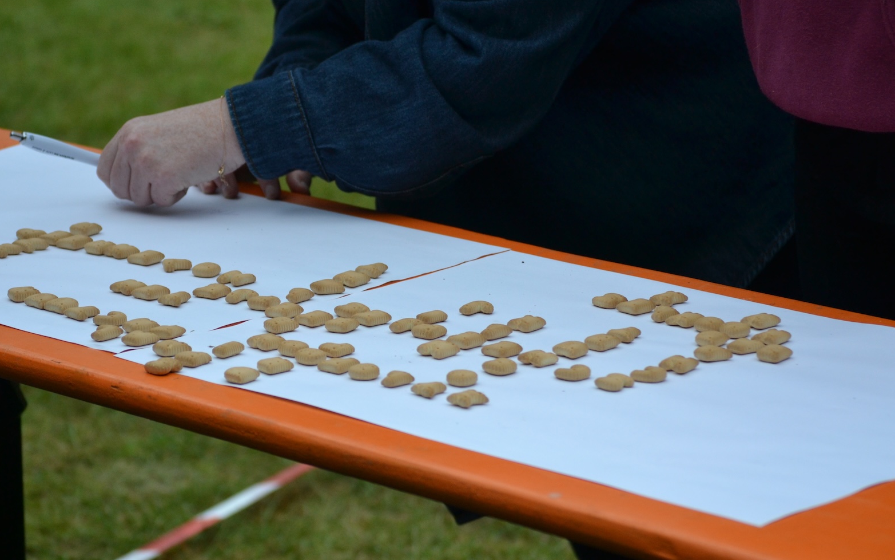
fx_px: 3293
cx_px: 419
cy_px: 317
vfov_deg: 9.7
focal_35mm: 135
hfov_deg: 15.5
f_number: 4.2
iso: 500
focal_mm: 72
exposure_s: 1/500
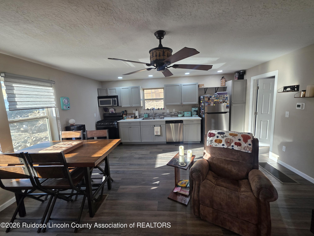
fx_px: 118
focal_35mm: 13
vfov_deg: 89.9
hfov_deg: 106.2
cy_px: 118
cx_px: 157
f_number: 1.9
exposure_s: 1/120
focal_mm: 2.2
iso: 100
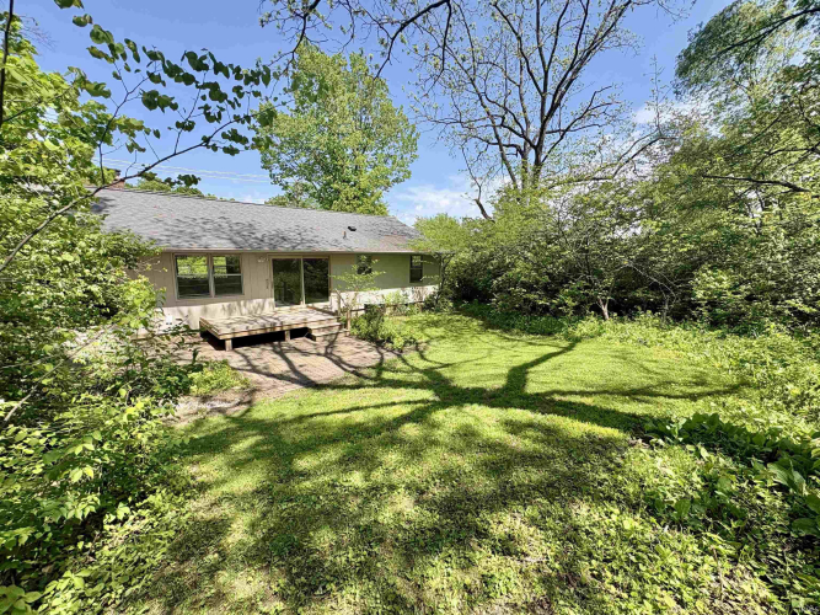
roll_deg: +0.1
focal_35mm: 14
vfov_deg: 85.7
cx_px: 410
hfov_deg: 102.1
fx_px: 332
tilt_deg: -8.1
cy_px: 308
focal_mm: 2.22
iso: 40
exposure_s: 1/868
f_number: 2.2
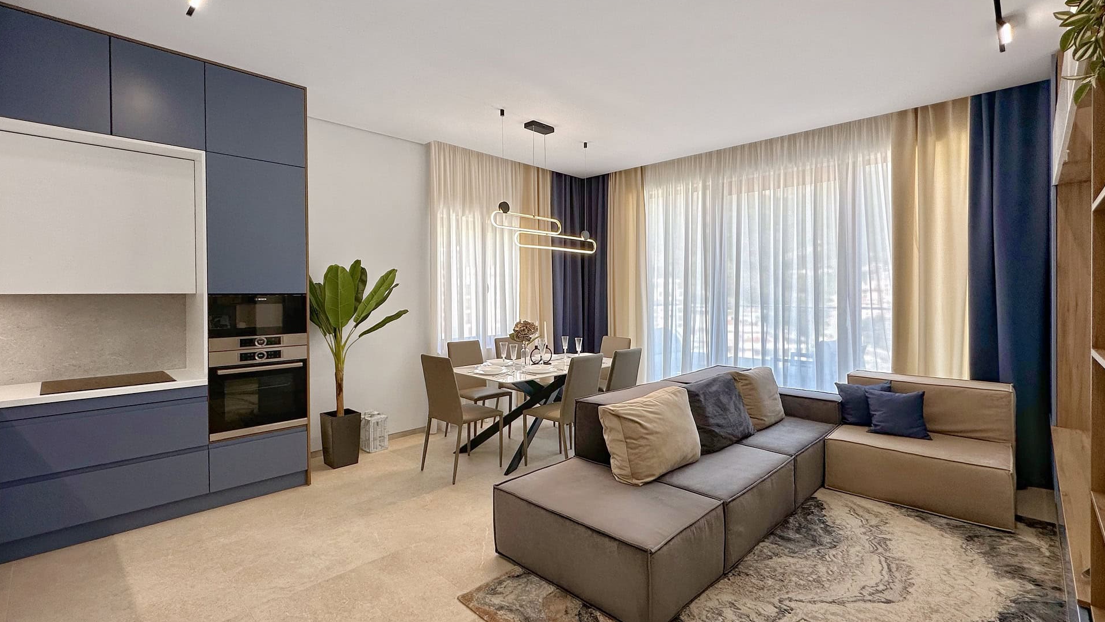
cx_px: 530
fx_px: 469
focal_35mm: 16
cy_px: 373
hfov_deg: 99.3
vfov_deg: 66.4
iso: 40
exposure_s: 1/149
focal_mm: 2.2
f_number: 2.2
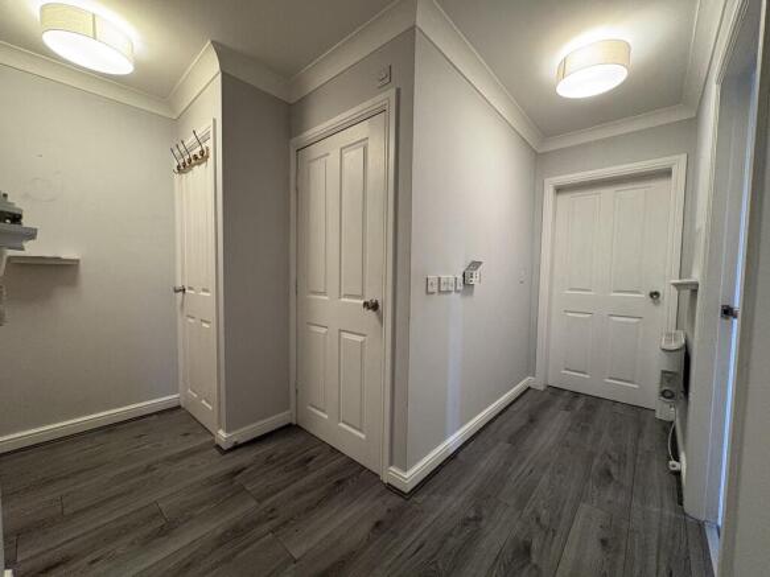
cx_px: 385
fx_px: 311
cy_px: 288
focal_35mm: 14
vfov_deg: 85.7
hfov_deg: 102.1
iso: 400
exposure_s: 1/50
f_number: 2.2
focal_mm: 2.22
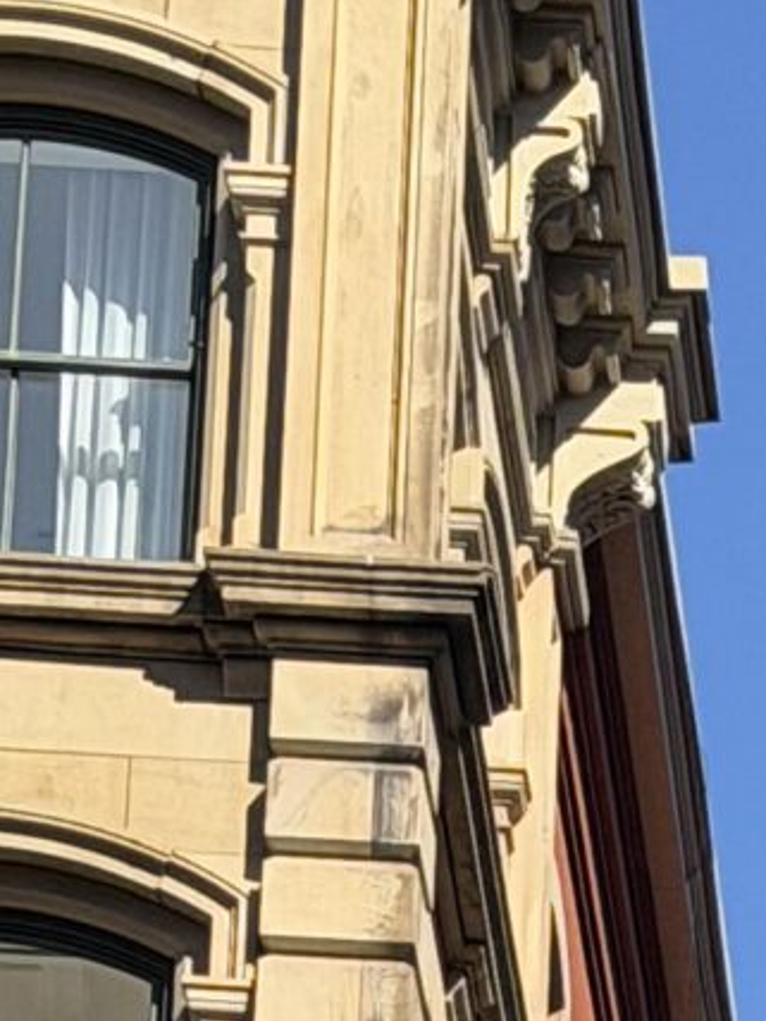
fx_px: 8468
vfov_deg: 6.5
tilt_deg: +14.1
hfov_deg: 5.0
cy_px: 2548
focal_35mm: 287
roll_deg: +0.5
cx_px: 2024
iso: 64
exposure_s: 1/3226
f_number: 1.78
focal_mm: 6.76
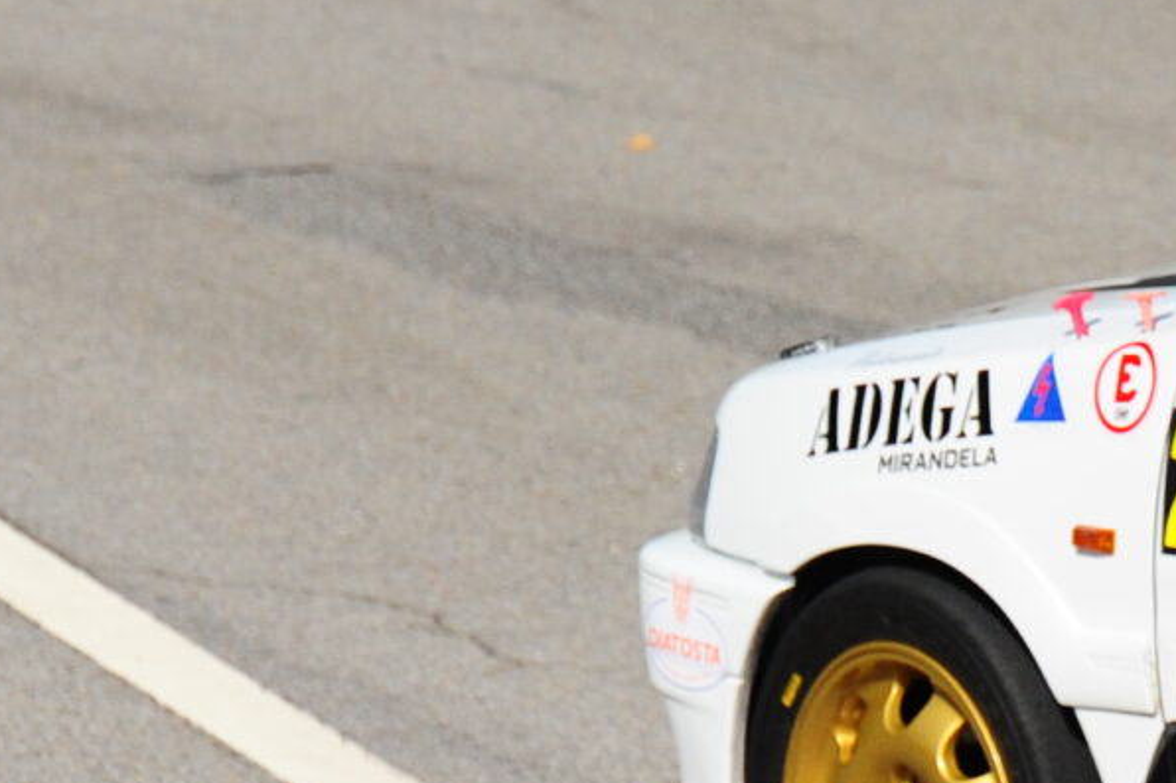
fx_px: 19626
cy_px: 504
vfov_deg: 2.3
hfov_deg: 3.4
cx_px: 1618
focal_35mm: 601
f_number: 5
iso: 1000
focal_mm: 140
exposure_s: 1/8000
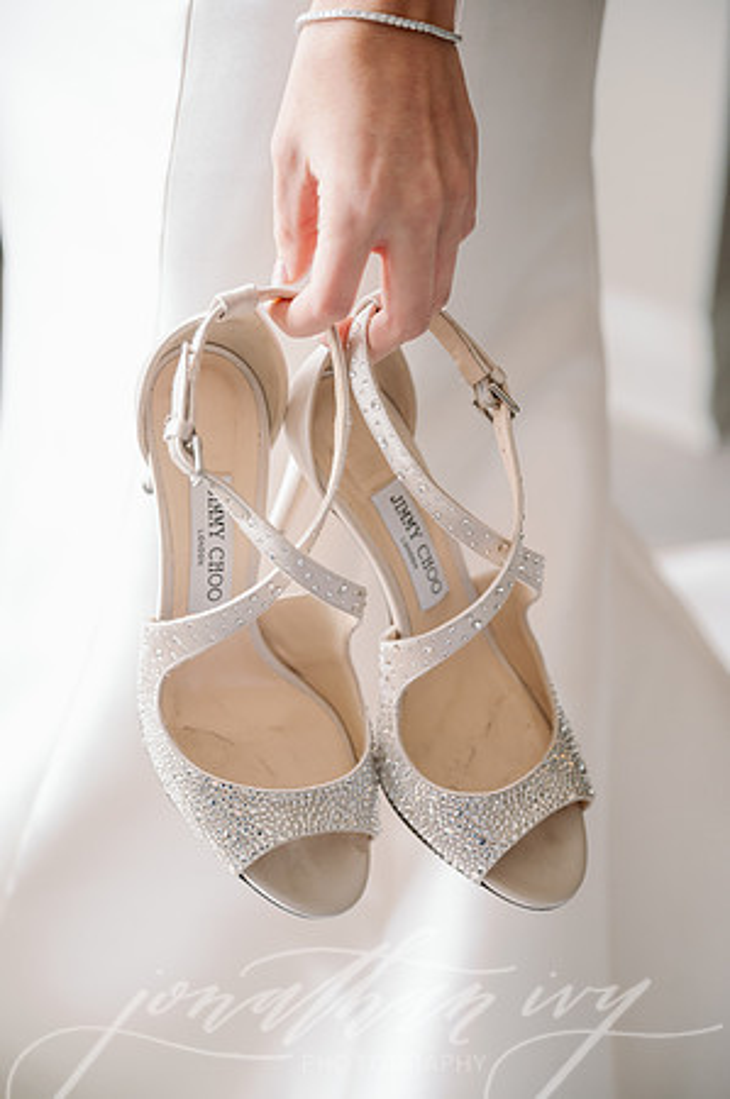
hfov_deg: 19.4
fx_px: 2134
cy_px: 550
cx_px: 365
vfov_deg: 28.9
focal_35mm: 70
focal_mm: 70
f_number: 3.2
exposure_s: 1/400
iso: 800
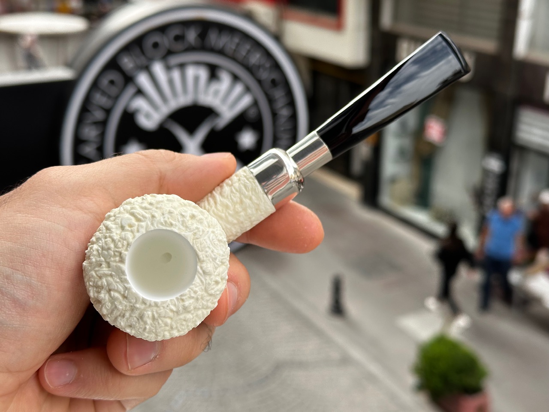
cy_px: 206
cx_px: 274
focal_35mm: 48
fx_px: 761
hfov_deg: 39.7
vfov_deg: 30.3
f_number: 1.78
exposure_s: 1/858
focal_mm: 6.86
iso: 64
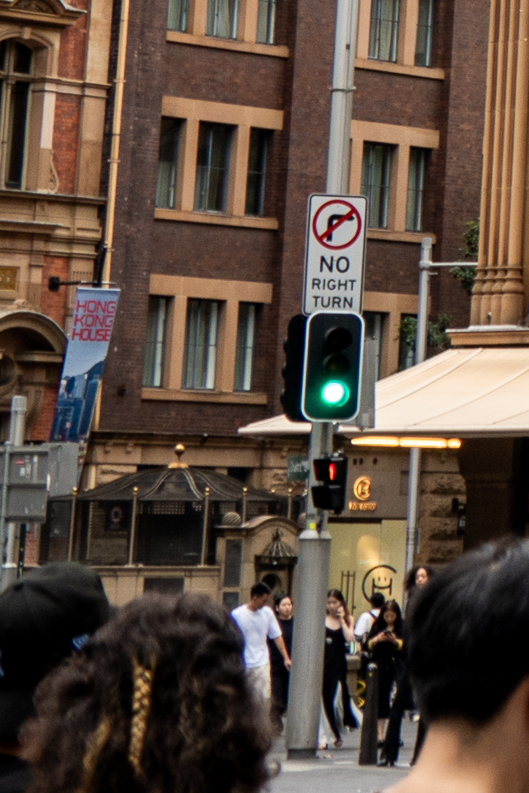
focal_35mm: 190
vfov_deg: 10.4
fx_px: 4189
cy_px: -491
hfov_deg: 6.6
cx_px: 1540
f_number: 4.5
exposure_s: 1/80
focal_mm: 26
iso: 100
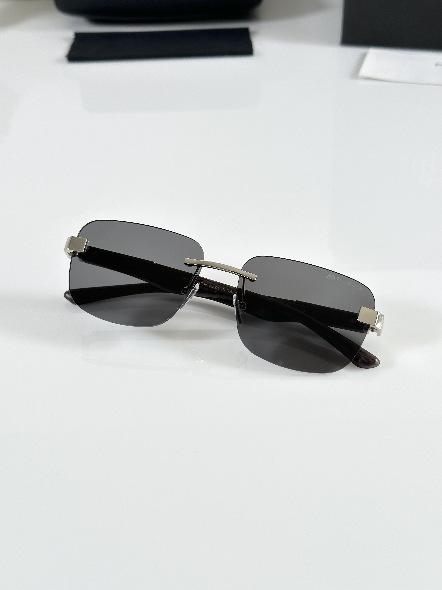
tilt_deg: -36.0
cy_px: 295
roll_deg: +2.3
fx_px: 817
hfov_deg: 30.3
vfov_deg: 39.7
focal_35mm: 48
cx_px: 221
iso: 80
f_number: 1.78
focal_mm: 6.86
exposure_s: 1/121
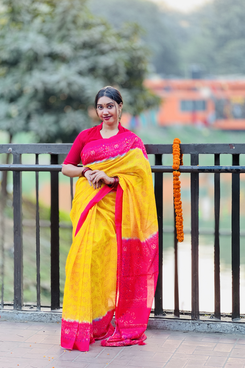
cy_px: 166
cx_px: 102
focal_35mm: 88
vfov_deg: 23.1
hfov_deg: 15.5
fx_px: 898
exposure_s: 1/40
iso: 200
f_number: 2.8
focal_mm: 9
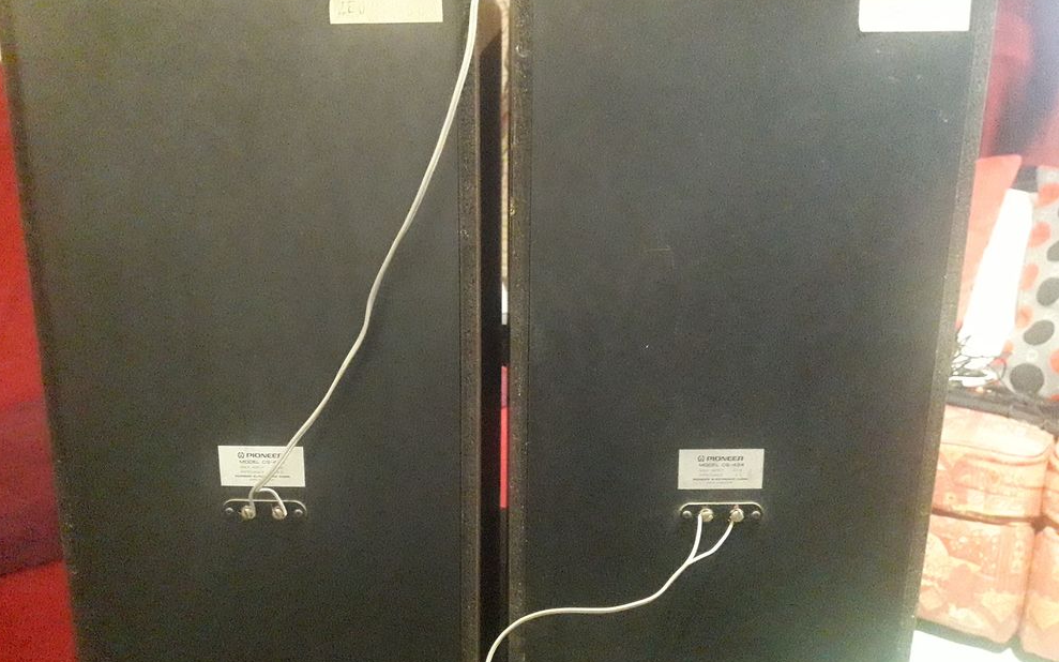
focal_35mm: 30
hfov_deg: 62.9
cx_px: 525
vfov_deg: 41.8
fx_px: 866
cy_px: 341
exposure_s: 1/17
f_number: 1.9
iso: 2000
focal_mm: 3.7
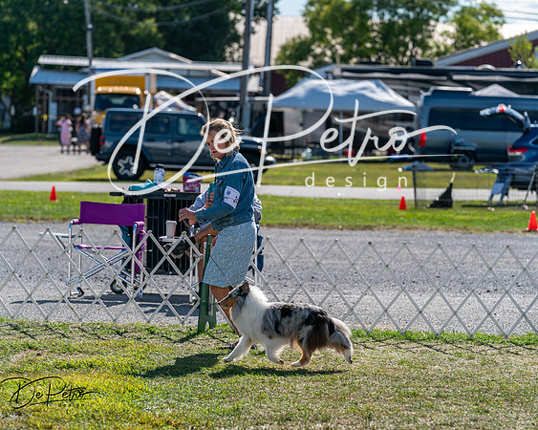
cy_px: 215
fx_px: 2366
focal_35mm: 149
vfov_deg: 10.4
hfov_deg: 13.0
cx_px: 269
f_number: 4.5
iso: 125
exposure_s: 1/1250
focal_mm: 132
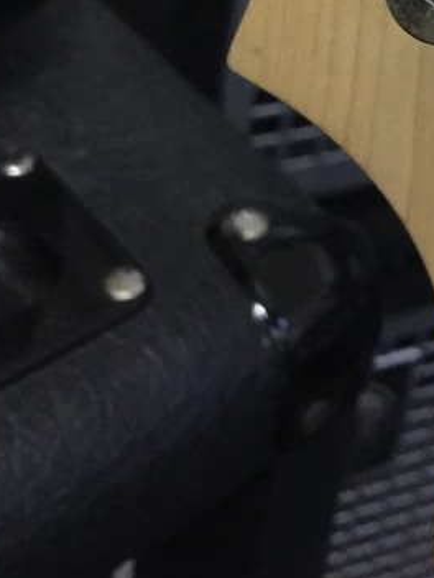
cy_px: -358
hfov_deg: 13.9
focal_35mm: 99
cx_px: 666
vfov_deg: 17.3
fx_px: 1655
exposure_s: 1/8
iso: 125
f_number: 2.2
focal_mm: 4.15
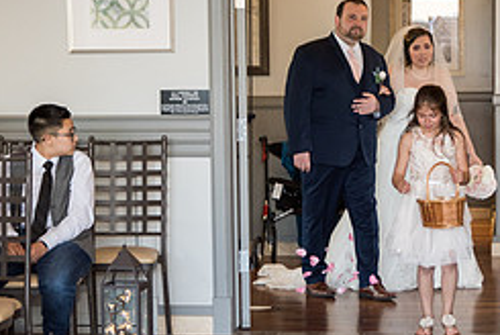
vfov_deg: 12.0
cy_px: 252
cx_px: 355
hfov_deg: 17.8
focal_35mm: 114
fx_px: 1585
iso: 500
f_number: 2.8
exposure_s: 1/200
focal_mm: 45
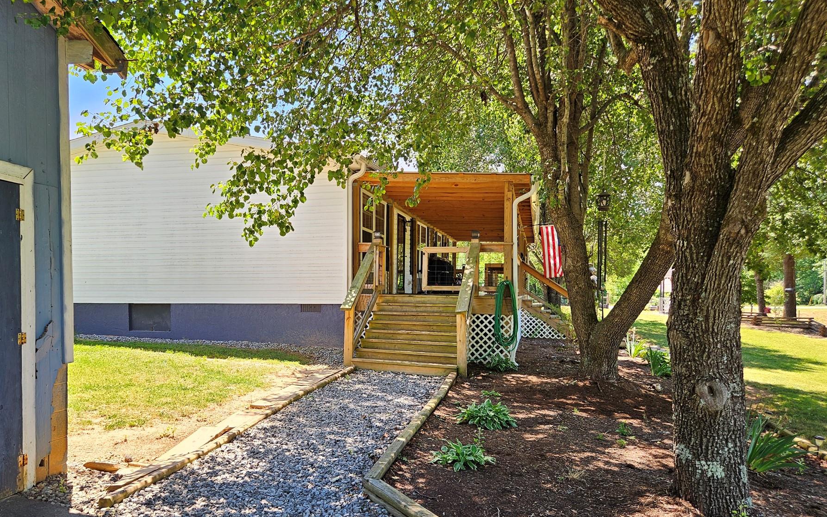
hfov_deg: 66.3
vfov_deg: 44.4
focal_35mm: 28
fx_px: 631
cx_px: 378
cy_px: 294
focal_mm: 5.4
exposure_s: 1/167
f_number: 1.8
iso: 25
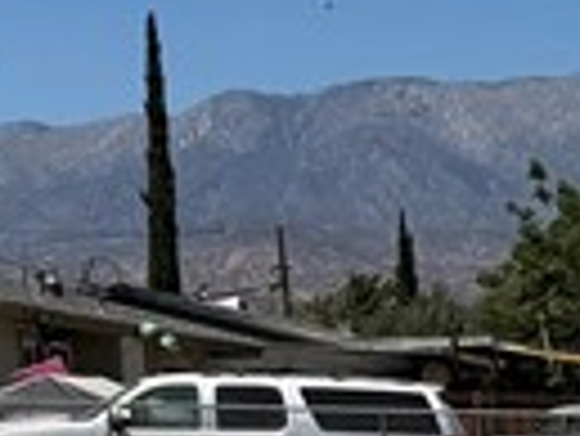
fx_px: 3186
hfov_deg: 9.9
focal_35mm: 190
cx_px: 1021
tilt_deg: -9.2
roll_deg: +1.1
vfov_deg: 7.4
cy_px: 1011
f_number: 1.78
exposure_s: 1/7353
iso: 80
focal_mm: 6.76
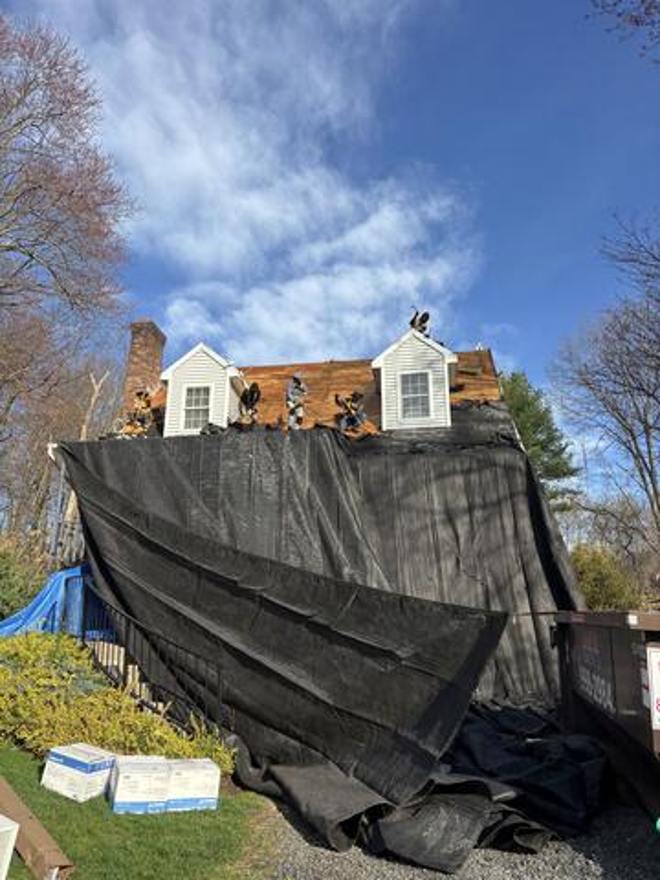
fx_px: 661
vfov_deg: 67.3
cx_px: 330
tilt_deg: +17.1
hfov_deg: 53.1
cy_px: 440
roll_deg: -0.3
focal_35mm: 26
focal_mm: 5.96
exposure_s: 1/2151
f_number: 1.6
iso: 50
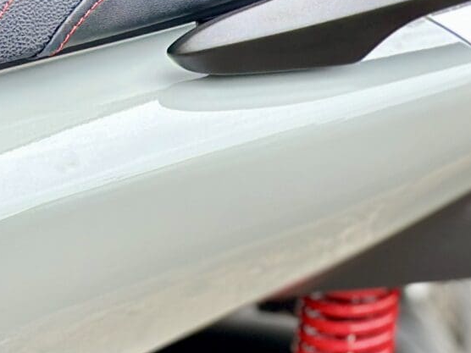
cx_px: -73
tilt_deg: -18.5
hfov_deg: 8.9
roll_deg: -11.6
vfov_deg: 6.6
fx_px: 3007
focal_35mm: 221
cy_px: 503
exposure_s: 1/358
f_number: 1.78
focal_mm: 6.86
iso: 80
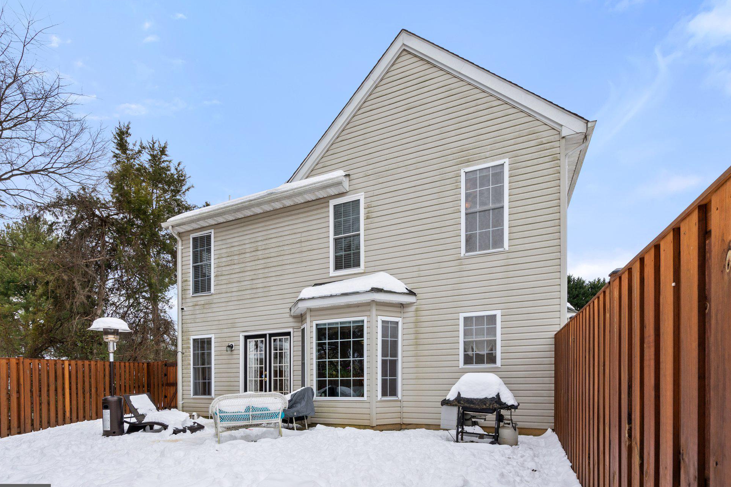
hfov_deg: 93.2
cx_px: 355
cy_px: 253
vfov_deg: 70.4
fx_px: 345
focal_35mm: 17
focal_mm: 16
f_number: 13
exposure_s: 1/200
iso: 200
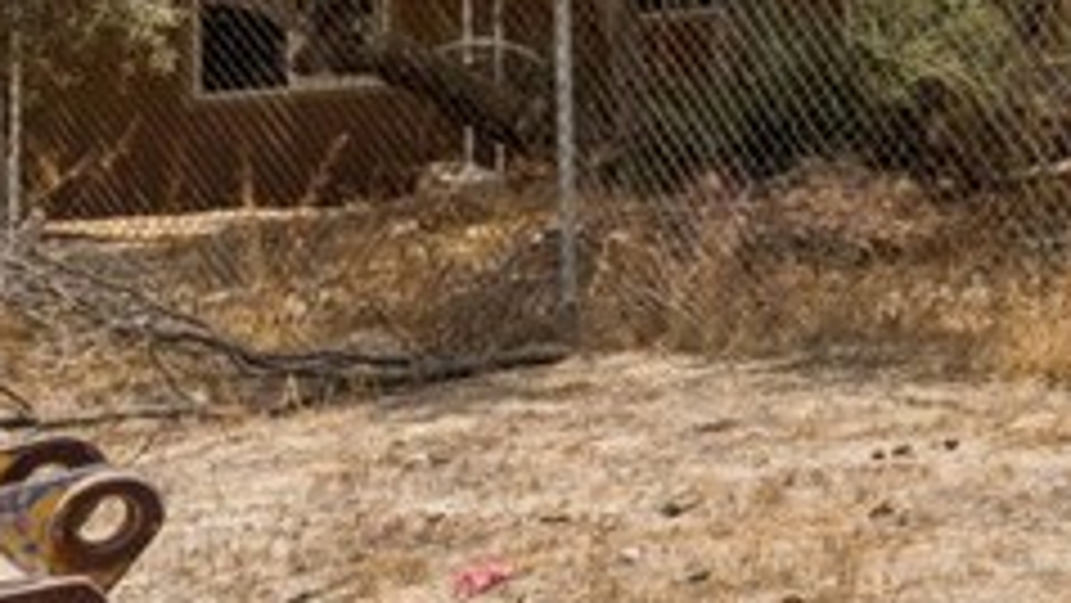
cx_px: 1854
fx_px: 2045
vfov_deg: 15.3
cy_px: -340
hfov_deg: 21.2
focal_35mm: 72
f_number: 8
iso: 320
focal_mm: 16
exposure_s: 1/1250
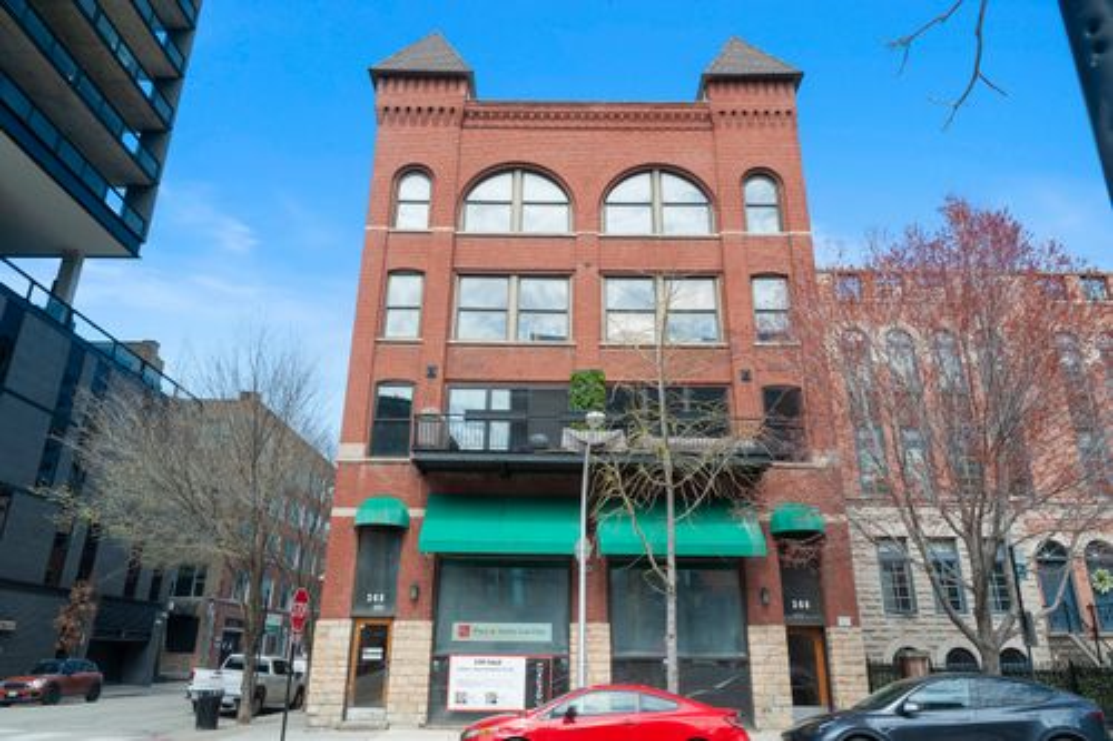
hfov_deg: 73.8
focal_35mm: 24
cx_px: 556
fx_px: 742
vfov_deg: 53.1
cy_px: 370
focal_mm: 24
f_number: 8
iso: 400
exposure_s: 1/640
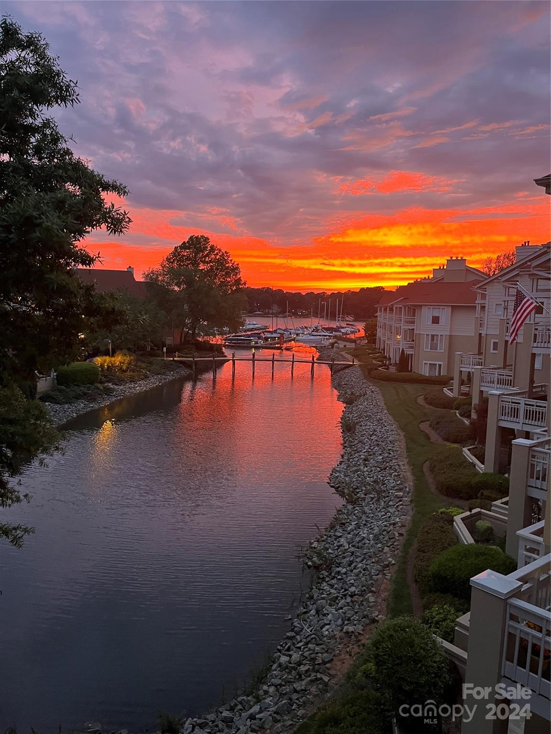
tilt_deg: -5.1
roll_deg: +0.2
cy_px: 367
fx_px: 552
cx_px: 276
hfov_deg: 53.1
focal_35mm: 26
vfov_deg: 67.3
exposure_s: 1/40
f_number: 1.6
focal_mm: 5.1
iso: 400
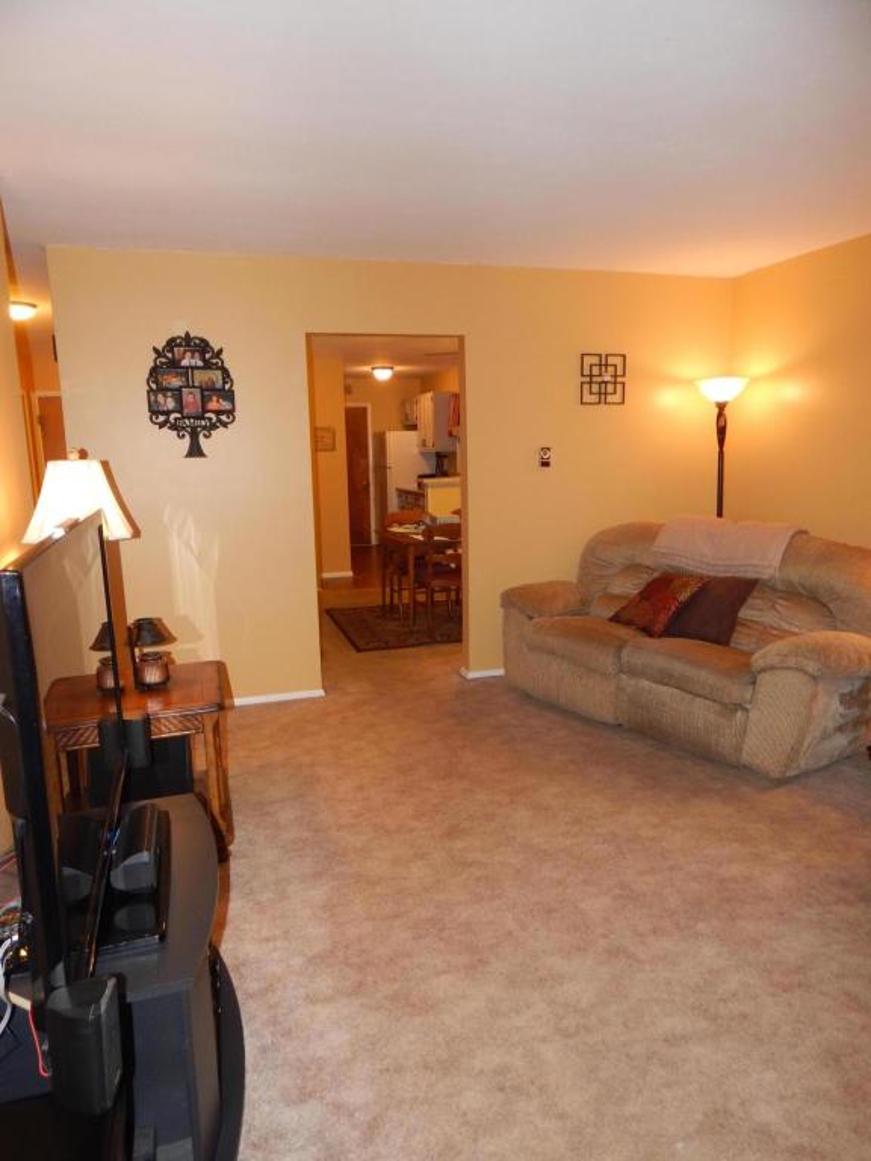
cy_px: 580
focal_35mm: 22
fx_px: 738
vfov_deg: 76.4
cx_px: 436
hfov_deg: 61.1
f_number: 3
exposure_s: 1/30
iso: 200
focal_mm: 4
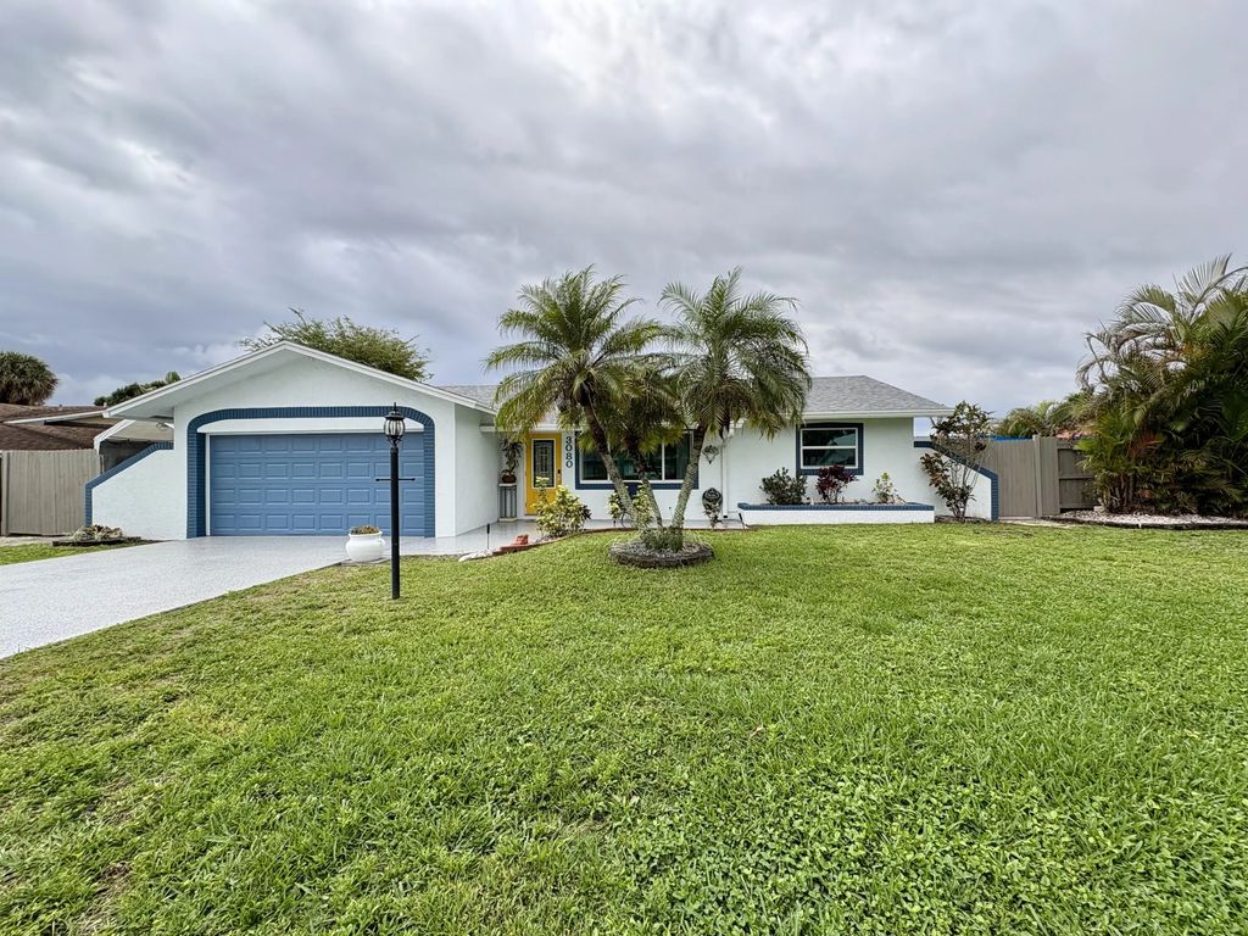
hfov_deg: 102.1
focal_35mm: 14
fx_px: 505
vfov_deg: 85.7
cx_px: 624
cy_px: 468
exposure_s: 1/416
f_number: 2.2
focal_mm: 2.22
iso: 40
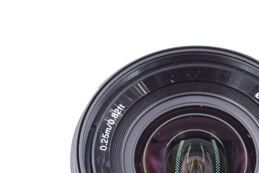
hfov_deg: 11.9
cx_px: 175
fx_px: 1246
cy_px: 181
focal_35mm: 173
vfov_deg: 7.9
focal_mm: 55
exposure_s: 1/125
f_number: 8
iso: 400
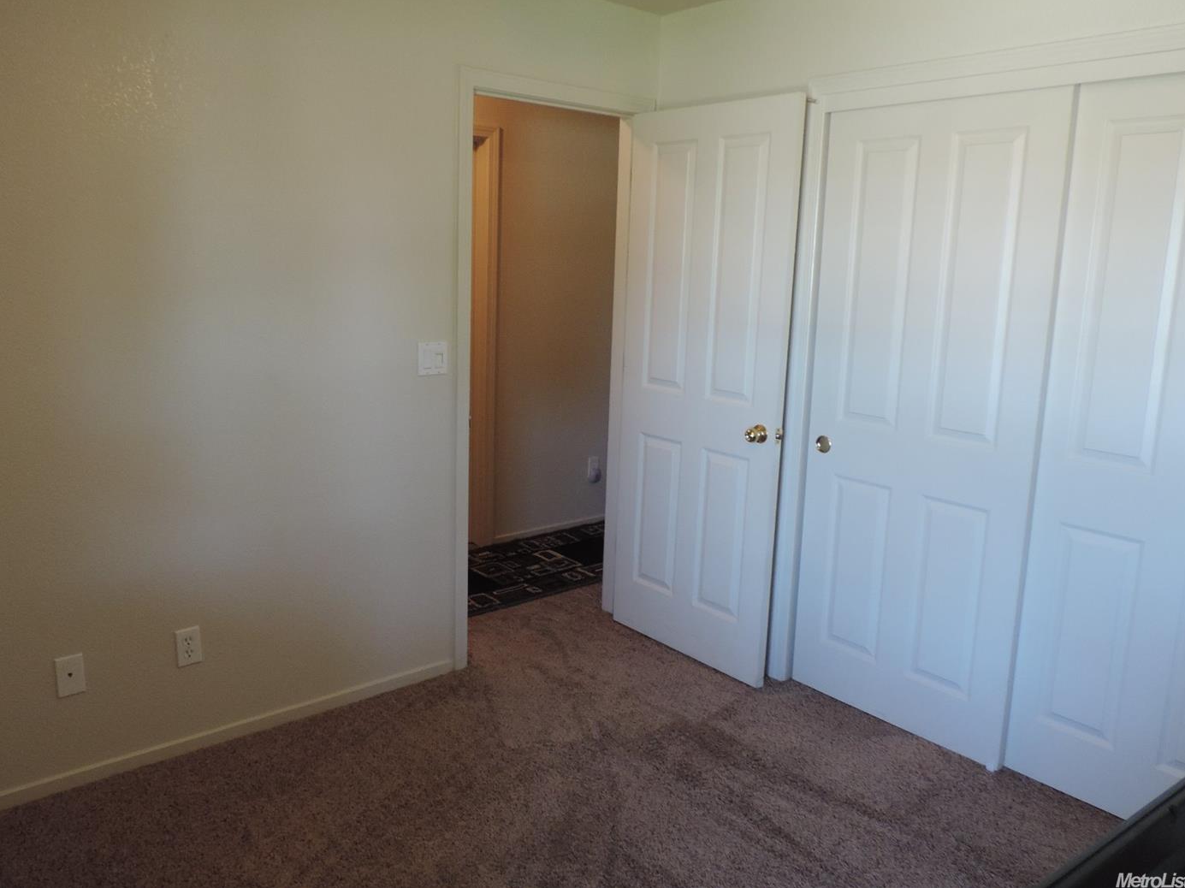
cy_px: 409
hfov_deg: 67.3
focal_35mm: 26
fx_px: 890
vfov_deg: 53.0
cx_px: 560
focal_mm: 4.3
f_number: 3
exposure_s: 1/30
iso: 360
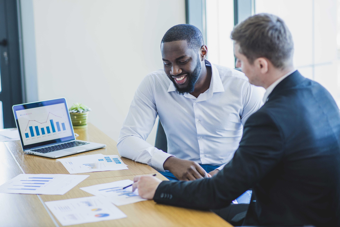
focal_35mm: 85
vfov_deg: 16.1
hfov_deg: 23.9
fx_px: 803
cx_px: 170
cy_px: 114
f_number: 2.5
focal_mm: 85
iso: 400
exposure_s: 1/100
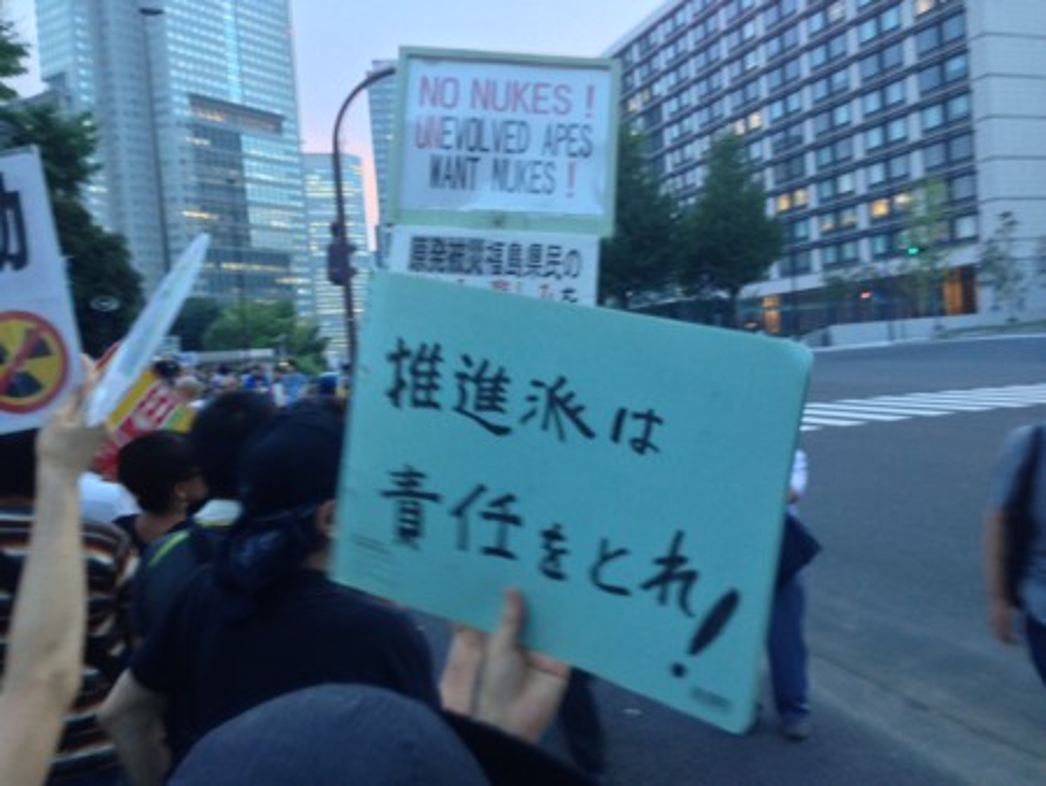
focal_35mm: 33
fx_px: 998
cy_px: 393
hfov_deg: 55.3
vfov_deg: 43.0
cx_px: 523
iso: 100
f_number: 2.4
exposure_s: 1/20
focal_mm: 4.13
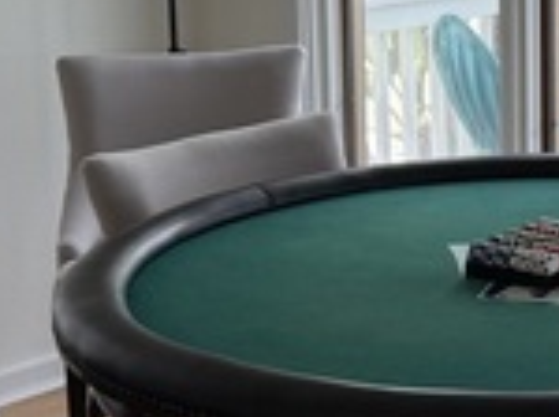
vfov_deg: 13.7
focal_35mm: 107
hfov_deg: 17.0
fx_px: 1725
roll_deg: -0.3
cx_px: 777
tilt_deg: -8.9
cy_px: 67
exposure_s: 1/1032
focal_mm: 6.76
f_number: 1.78
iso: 100
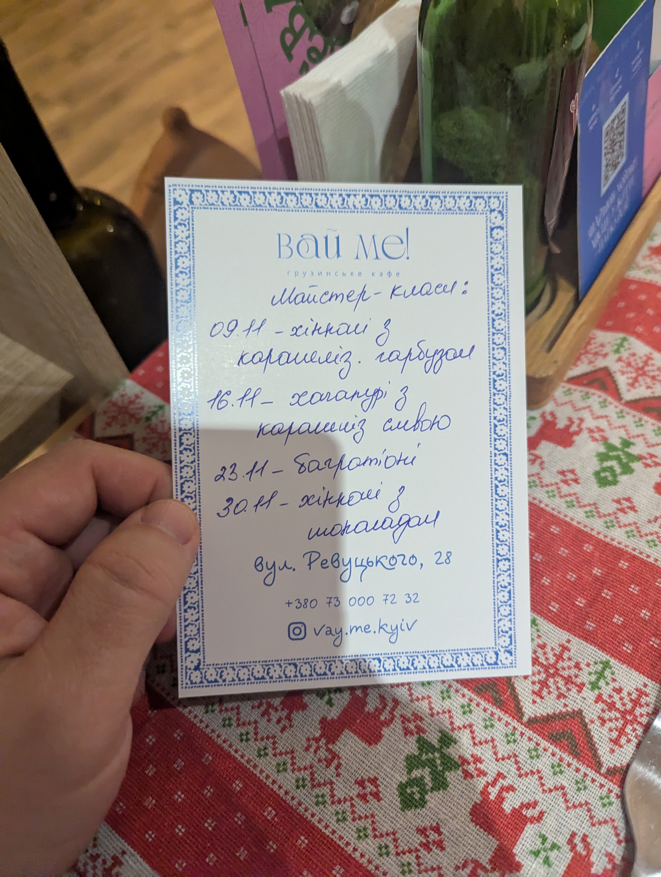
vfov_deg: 71.5
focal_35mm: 24
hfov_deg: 56.9
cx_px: 330
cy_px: 438
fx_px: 610
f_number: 1.85
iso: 3522
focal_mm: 6.81
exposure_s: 1/100
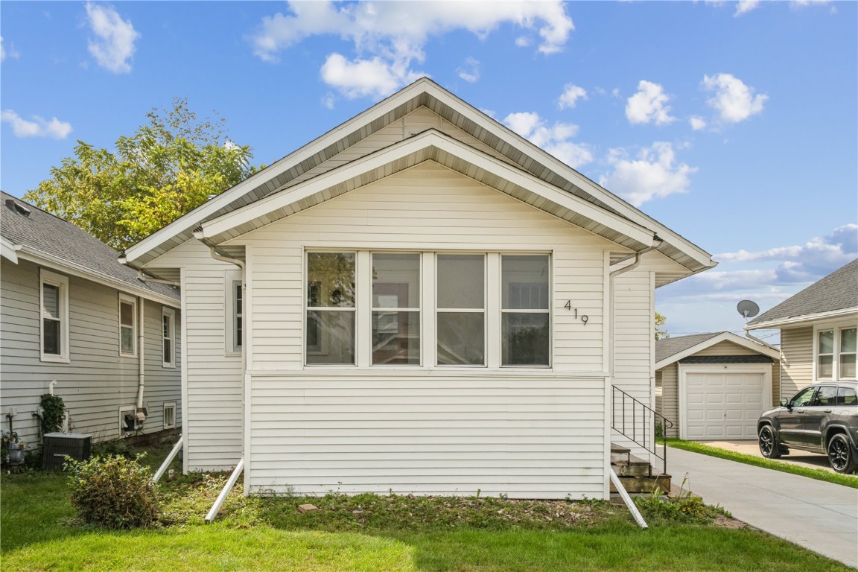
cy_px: 286
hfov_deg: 58.7
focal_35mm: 32
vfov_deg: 41.1
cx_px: 429
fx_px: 763
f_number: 9
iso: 400
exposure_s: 1/1600
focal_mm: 32
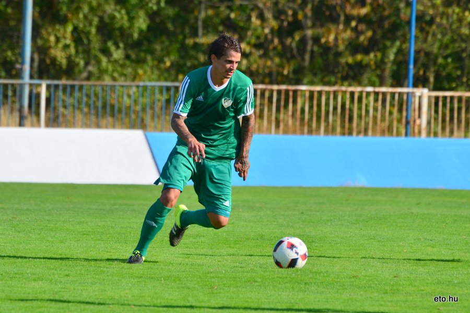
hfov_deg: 5.1
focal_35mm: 405
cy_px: 156
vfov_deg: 3.4
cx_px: 235
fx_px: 5287
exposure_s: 1/1250
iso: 250
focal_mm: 270
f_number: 6.3
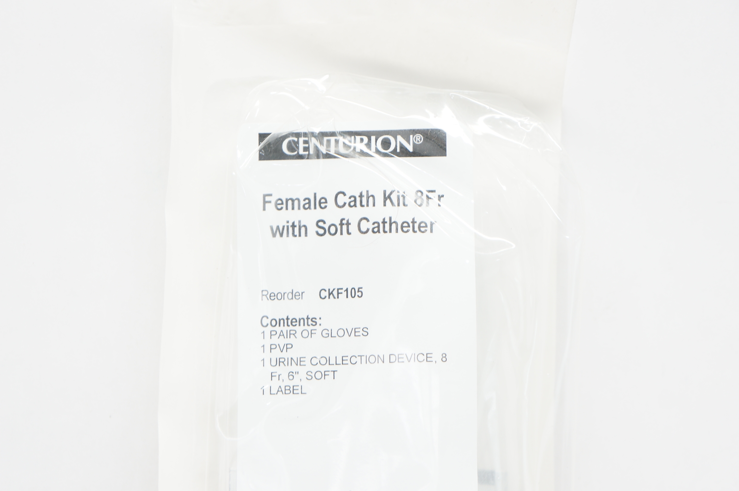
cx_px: 370
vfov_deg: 20.6
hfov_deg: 30.5
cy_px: 246
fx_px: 1353
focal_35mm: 66
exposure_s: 1/30
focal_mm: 44
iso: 400
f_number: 5.6
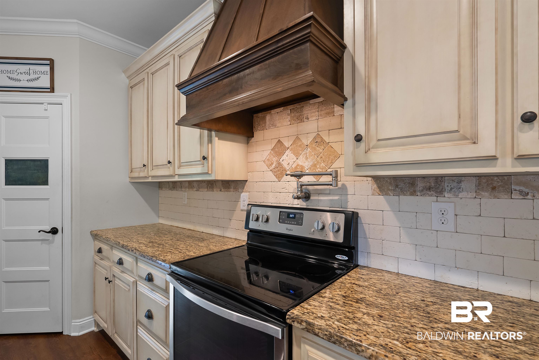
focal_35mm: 16
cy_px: 180
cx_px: 270
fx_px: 240
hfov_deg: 96.7
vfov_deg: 73.8
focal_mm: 16
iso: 500
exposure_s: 1/8
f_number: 8
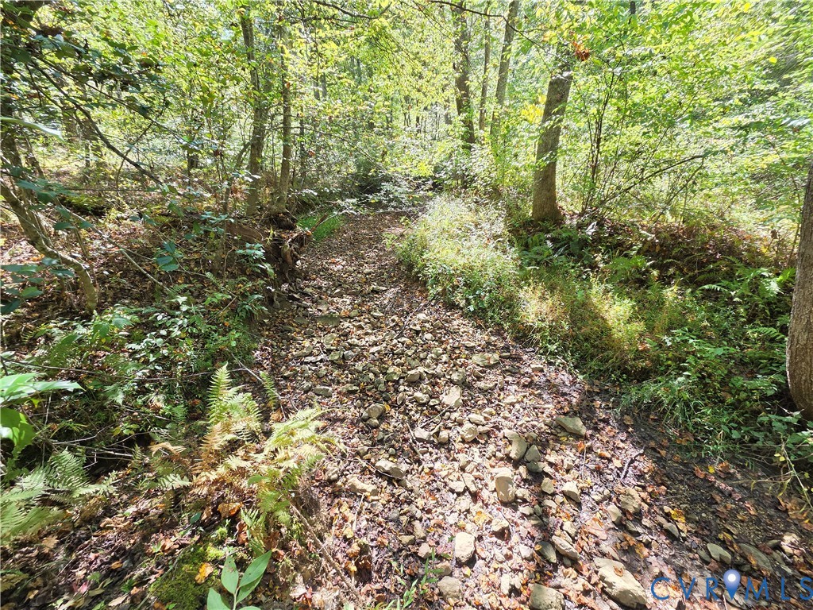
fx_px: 305
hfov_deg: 106.2
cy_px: 305
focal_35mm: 13
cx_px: 406
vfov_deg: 89.9
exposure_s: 1/120
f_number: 2.2
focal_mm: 2.2
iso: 80
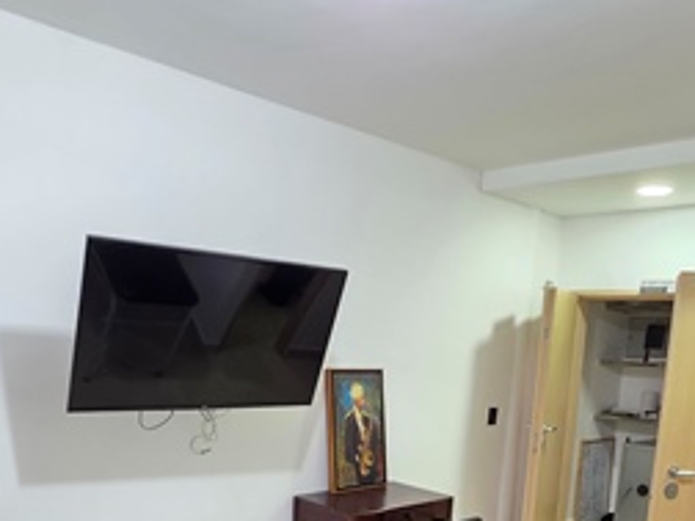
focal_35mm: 33
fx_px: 663
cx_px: 372
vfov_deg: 39.6
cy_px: 477
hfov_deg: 55.3
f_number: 1.9
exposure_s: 1/60
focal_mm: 2.2
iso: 320
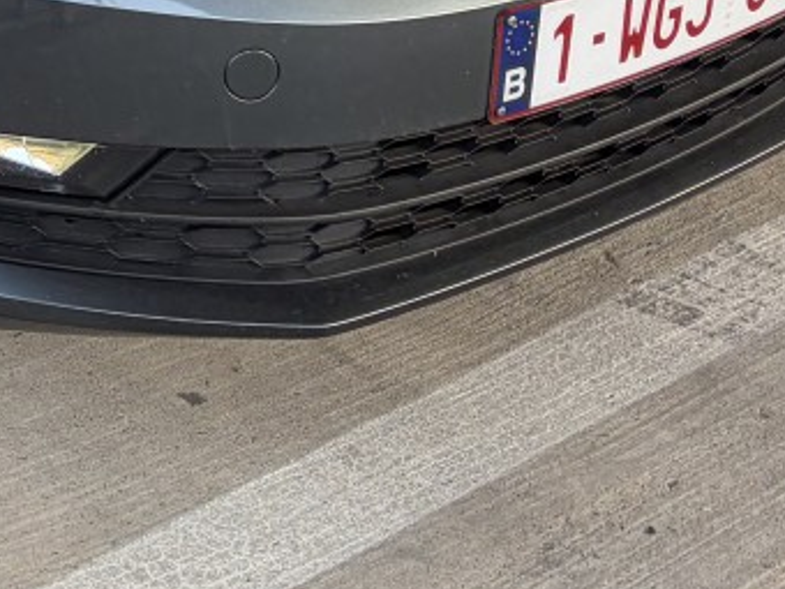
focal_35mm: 110
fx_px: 2495
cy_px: -273
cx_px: -323
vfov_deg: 12.8
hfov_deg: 16.6
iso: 64
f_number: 1.6
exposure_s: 1/176
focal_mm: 5.96
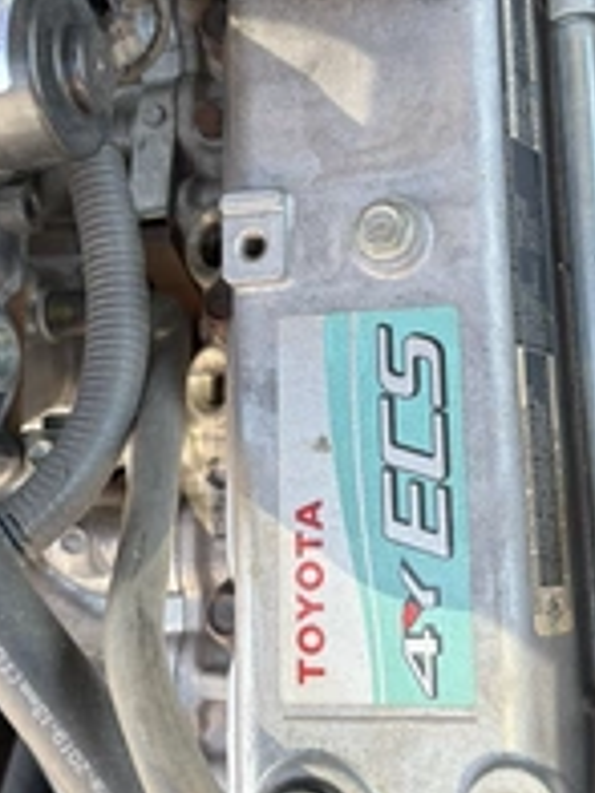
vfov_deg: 35.9
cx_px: 316
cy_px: 279
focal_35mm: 53
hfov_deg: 27.5
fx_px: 1215
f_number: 1.6
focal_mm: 5.96
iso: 50
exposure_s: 1/122
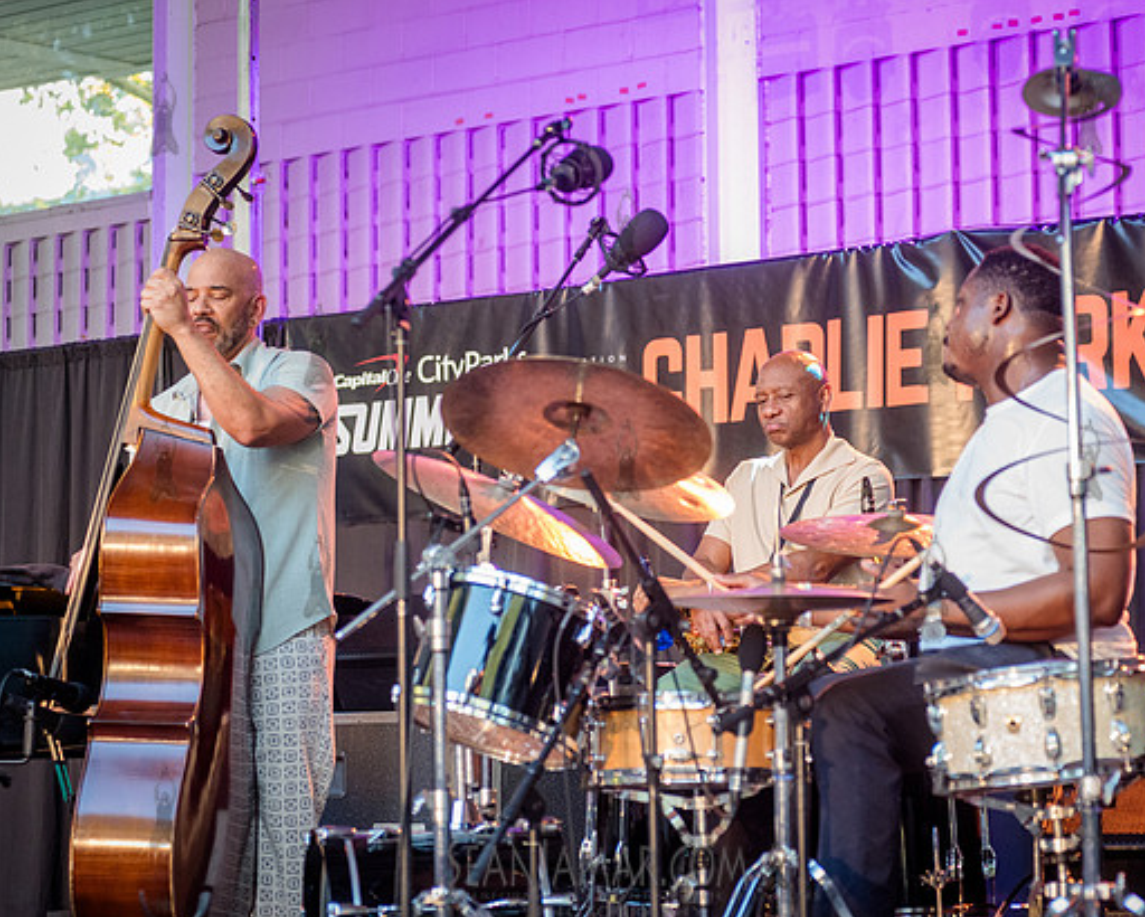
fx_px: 3221
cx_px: 700
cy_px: 438
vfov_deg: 16.2
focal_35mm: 95
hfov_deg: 20.1
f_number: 4
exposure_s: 1/400
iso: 3200
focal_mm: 80
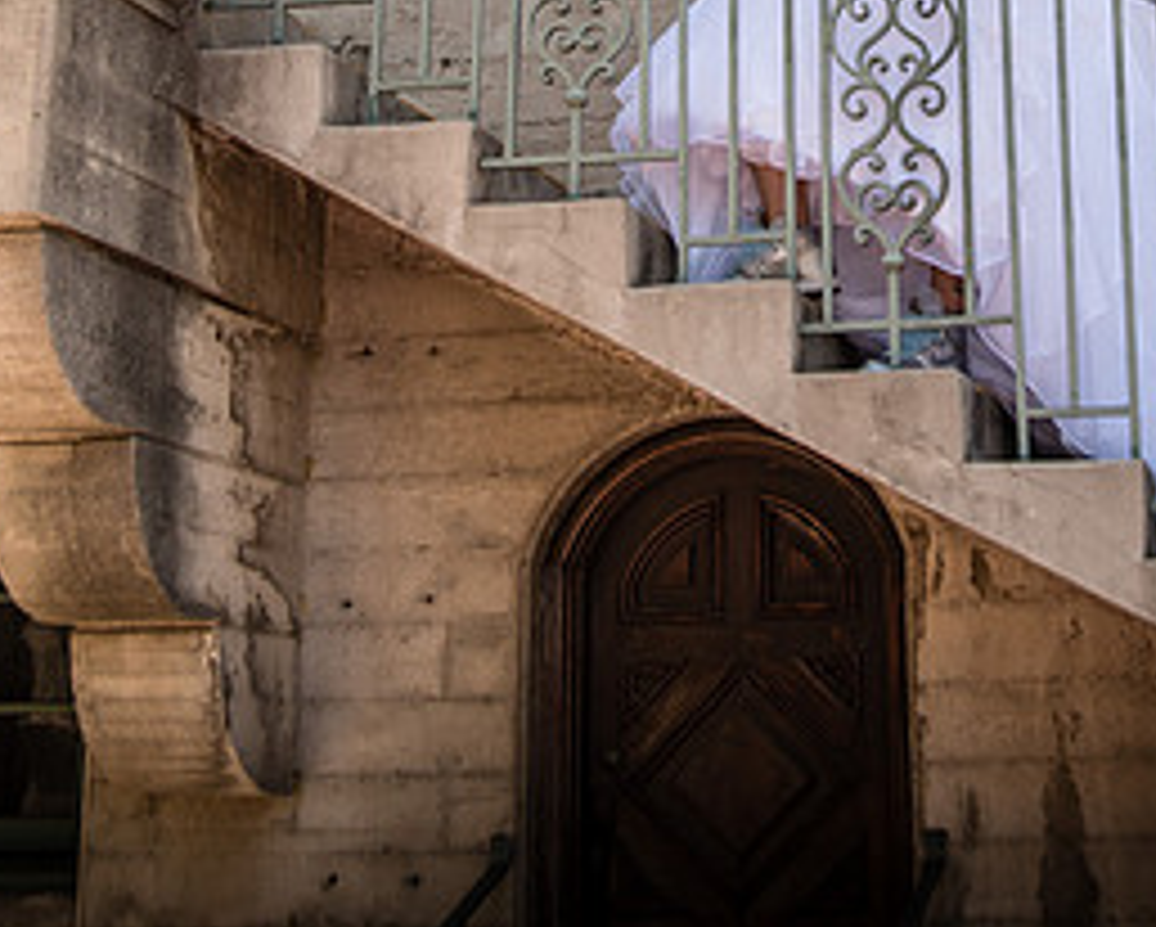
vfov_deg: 18.3
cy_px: -225
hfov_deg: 23.8
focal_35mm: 79
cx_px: 879
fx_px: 2705
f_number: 4
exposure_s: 1/320
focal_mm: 28
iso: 100
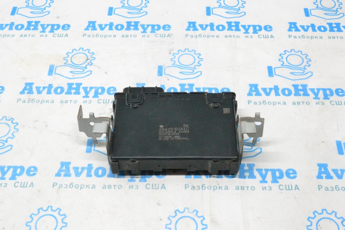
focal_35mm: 48
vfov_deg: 28.1
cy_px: 115
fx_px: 460
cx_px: 172
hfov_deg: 41.1
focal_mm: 32
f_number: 18
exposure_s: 1/50
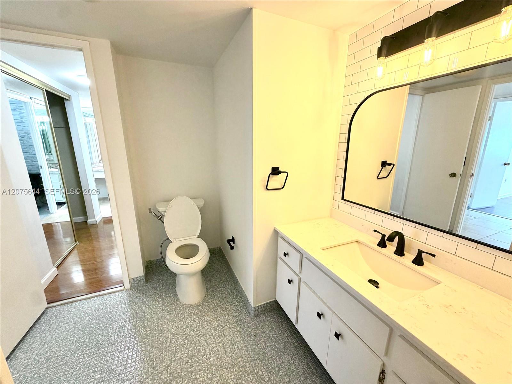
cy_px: 192
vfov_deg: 85.7
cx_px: 256
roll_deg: -0.3
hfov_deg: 102.1
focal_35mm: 14
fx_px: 207
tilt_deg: -14.3
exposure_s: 1/120
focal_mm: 2.22
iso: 200
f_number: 2.2
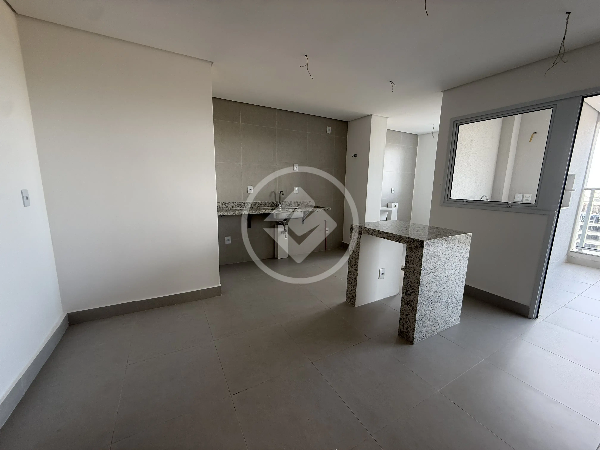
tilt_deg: -9.2
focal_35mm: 14
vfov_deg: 85.7
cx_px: 300
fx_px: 243
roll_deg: -0.7
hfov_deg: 102.1
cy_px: 225
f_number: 2.2
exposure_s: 1/99
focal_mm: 2.22
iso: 100
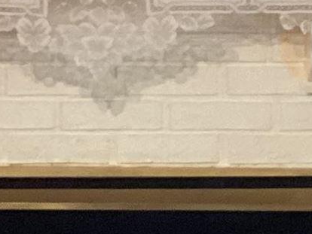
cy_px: 214
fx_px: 2074
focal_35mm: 230
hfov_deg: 8.6
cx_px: 126
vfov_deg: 6.5
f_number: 2.4
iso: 320
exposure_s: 1/30
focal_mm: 3.3
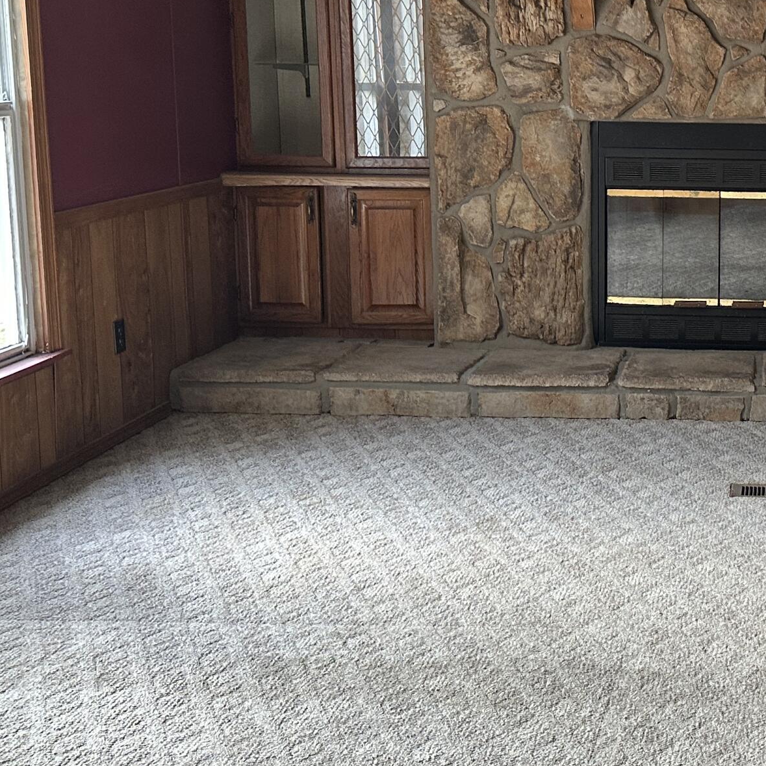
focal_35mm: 54
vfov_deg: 31.4
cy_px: 265
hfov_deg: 29.5
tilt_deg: -6.4
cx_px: 765
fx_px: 1352
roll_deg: -0.9
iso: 250
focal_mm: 6.86
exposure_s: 1/116
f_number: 1.78
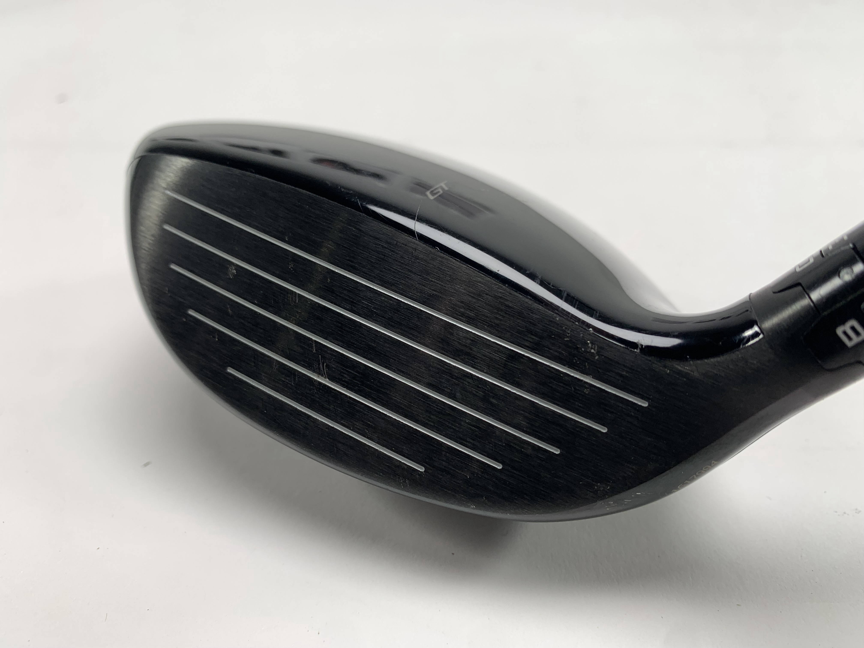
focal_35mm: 26
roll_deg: +2.4
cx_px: 432
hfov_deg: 67.3
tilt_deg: -33.9
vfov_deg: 53.1
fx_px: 649
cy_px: 324
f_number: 1.8
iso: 25
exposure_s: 1/129
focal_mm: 4.25
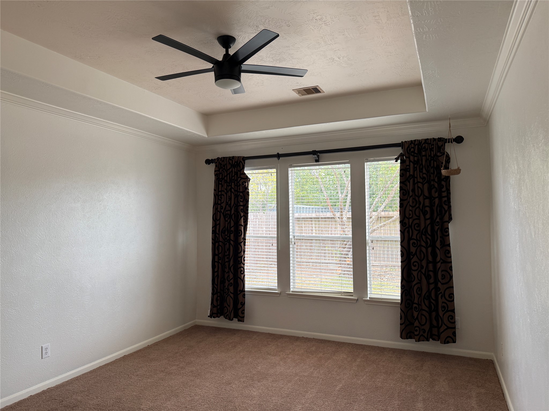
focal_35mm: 24
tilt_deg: +2.5
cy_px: 206
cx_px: 274
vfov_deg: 56.8
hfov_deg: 71.6
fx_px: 381
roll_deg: +0.0
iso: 100
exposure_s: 1/182
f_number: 1.78
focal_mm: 6.76
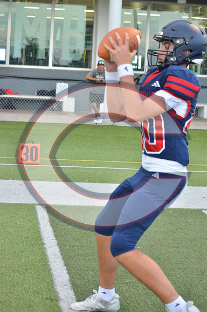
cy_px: 156
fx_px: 715
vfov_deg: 24.7
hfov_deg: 16.5
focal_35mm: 82
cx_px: 104
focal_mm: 55
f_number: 4.5
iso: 4000
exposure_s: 1/500
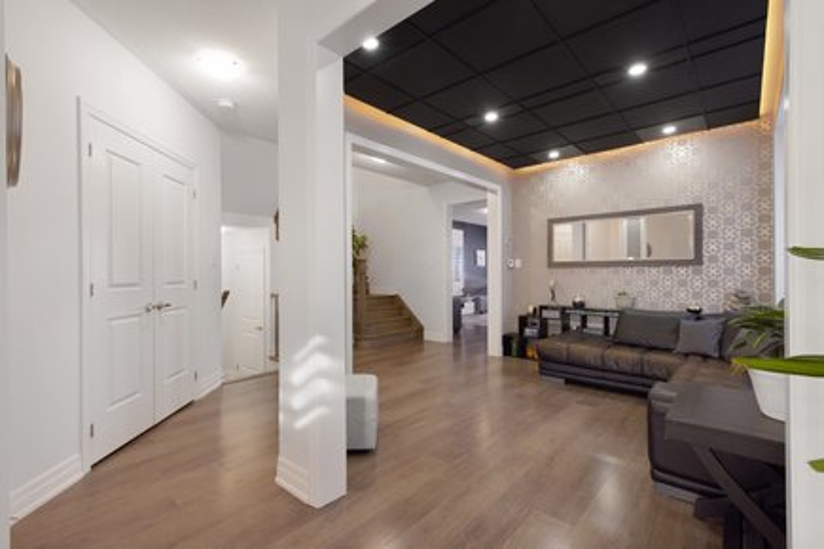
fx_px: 343
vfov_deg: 77.3
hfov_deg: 100.4
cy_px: 274
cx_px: 412
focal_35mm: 15
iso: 320
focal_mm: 15
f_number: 7.1
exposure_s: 1/25
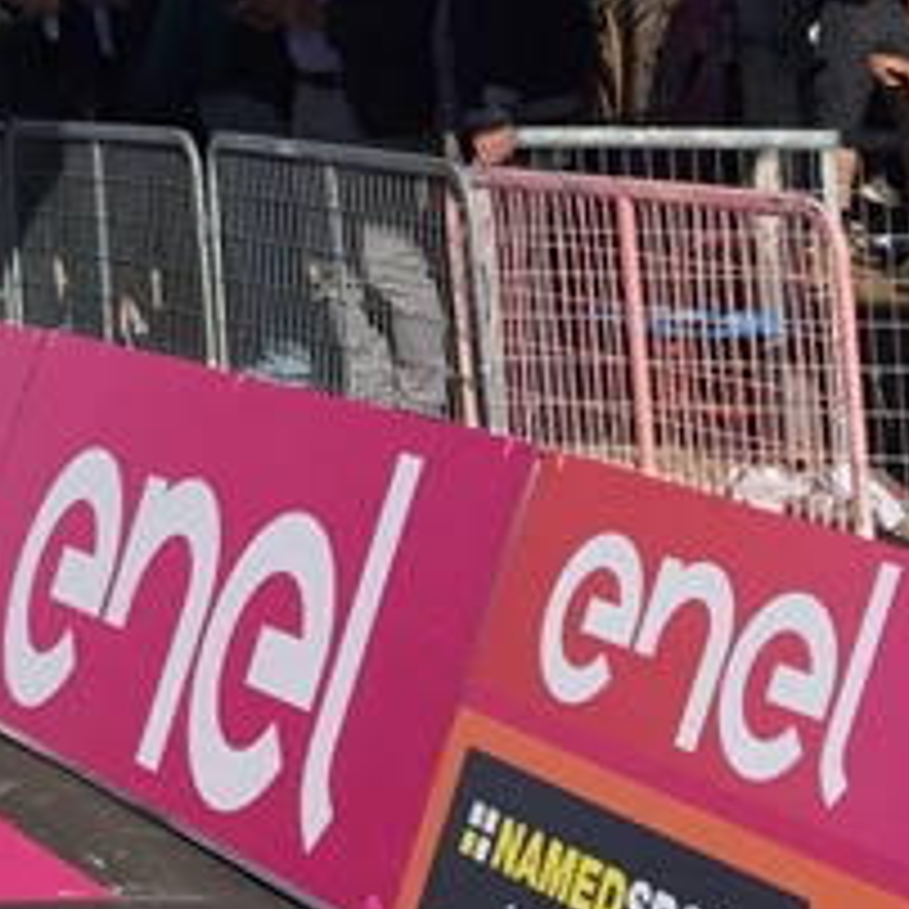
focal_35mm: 130
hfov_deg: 11.6
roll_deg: +0.4
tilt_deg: +4.6
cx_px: -1094
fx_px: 3862
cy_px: -652
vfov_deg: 12.4
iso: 32
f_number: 2.2
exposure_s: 1/4405
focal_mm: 4.15
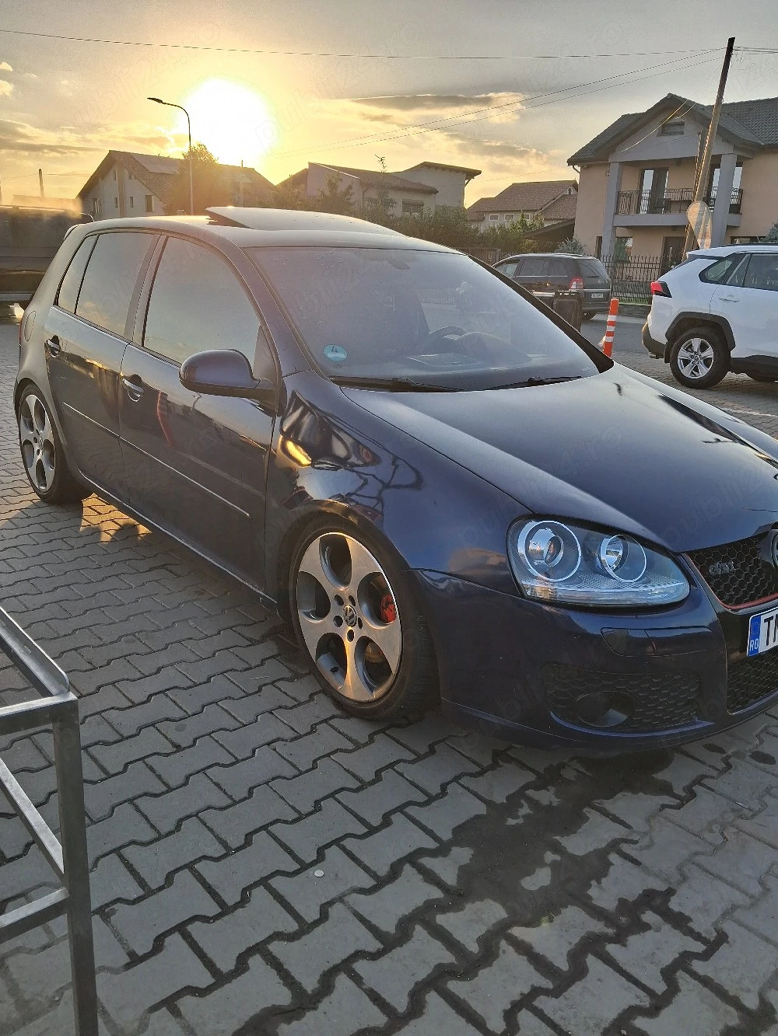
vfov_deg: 65.3
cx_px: 389
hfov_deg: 51.4
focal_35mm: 27
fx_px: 809
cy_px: 518
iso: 20
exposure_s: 1/222
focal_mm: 4
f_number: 1.8
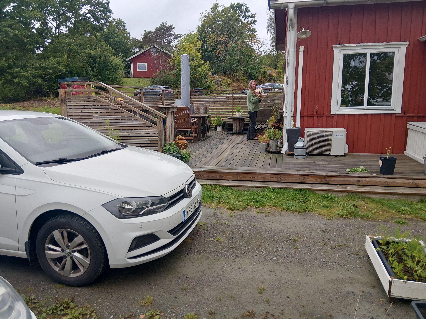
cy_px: 160
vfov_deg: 53.1
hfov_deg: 67.3
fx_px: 320
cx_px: 213
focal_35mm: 26
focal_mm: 3.86
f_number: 1.8
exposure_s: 1/134
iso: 20
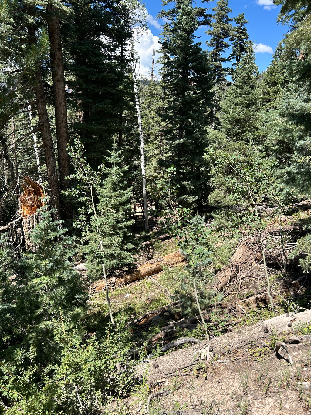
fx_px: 311
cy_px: 208
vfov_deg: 67.3
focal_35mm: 26
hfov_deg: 53.1
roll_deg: -1.6
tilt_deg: -15.9
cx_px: 156
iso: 50
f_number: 1.5
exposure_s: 1/2045
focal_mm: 5.7
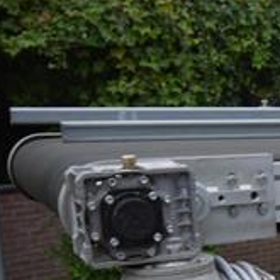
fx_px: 879
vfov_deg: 17.3
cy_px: 338
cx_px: 479
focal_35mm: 96
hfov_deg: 15.8
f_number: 3.5
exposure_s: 1/60
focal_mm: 14
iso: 100
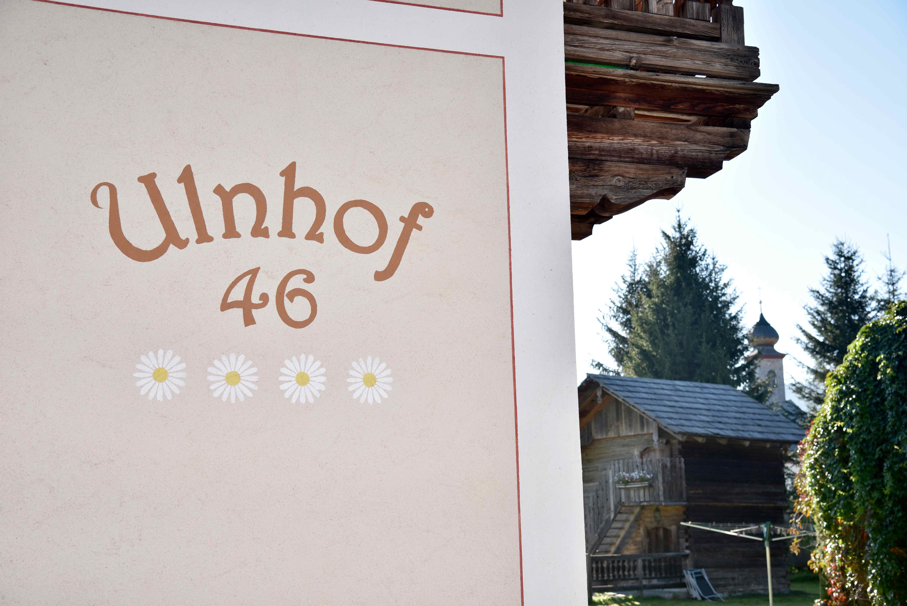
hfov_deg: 41.1
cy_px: 303
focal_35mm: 48
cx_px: 454
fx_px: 1210
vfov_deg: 28.1
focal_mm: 48
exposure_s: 1/400
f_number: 5
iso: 250
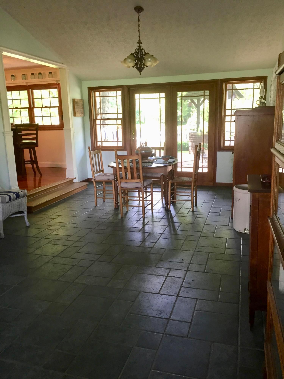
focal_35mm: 29
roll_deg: +0.4
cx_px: 142
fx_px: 317
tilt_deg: -11.6
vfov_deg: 61.7
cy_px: 190
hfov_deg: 48.2
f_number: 2.2
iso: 125
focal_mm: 4.15
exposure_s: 1/33
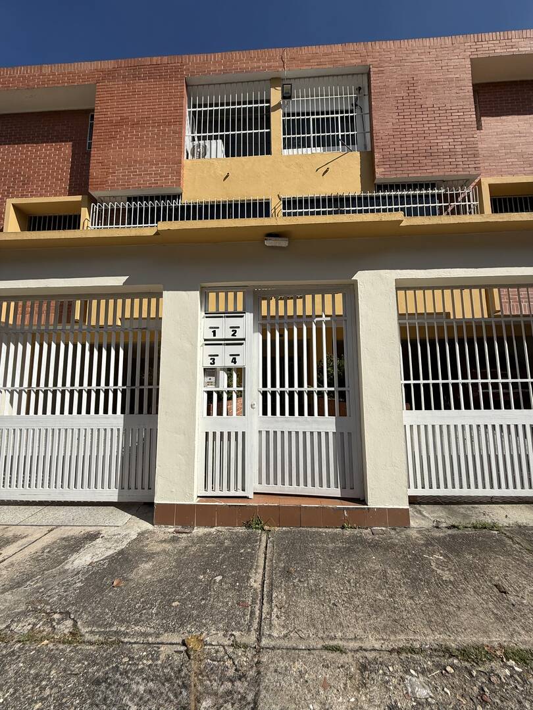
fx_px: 287
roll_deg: +0.0
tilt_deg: +8.4
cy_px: 355
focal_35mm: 14
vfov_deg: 102.1
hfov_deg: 85.7
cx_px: 266
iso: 50
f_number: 2.2
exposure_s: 1/4425
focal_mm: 2.22
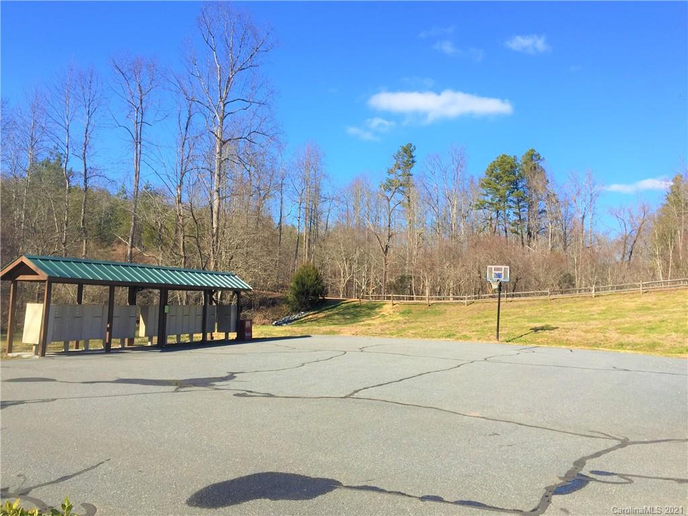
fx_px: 576
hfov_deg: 61.7
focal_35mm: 29
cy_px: 258
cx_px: 344
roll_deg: -2.5
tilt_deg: +2.9
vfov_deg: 48.2
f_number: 2.2
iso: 32
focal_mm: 4.15
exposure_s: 1/1412
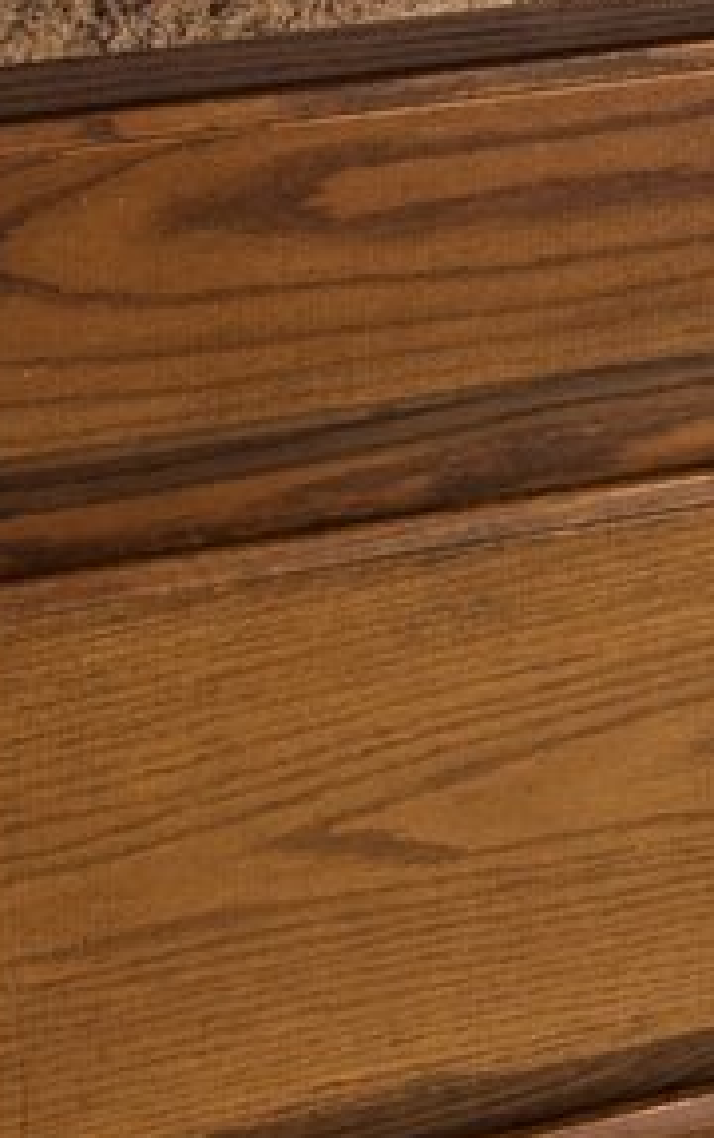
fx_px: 3385
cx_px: 722
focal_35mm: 109
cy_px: -1124
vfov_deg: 15.4
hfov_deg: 11.9
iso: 200
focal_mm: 10
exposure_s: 1/25
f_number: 7.1
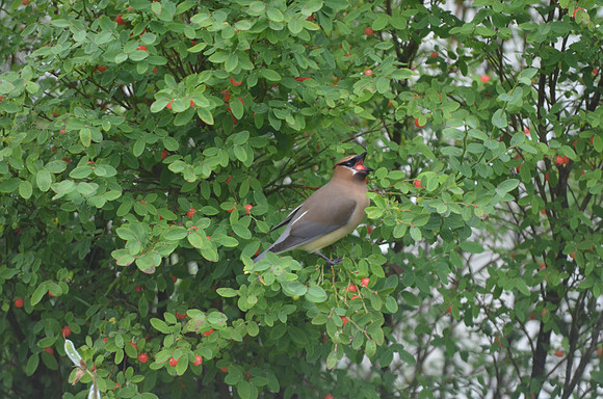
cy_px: 200
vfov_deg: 3.0
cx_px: 302
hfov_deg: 4.6
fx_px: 7521
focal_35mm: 450
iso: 1600
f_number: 5.6
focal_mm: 300
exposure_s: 1/500
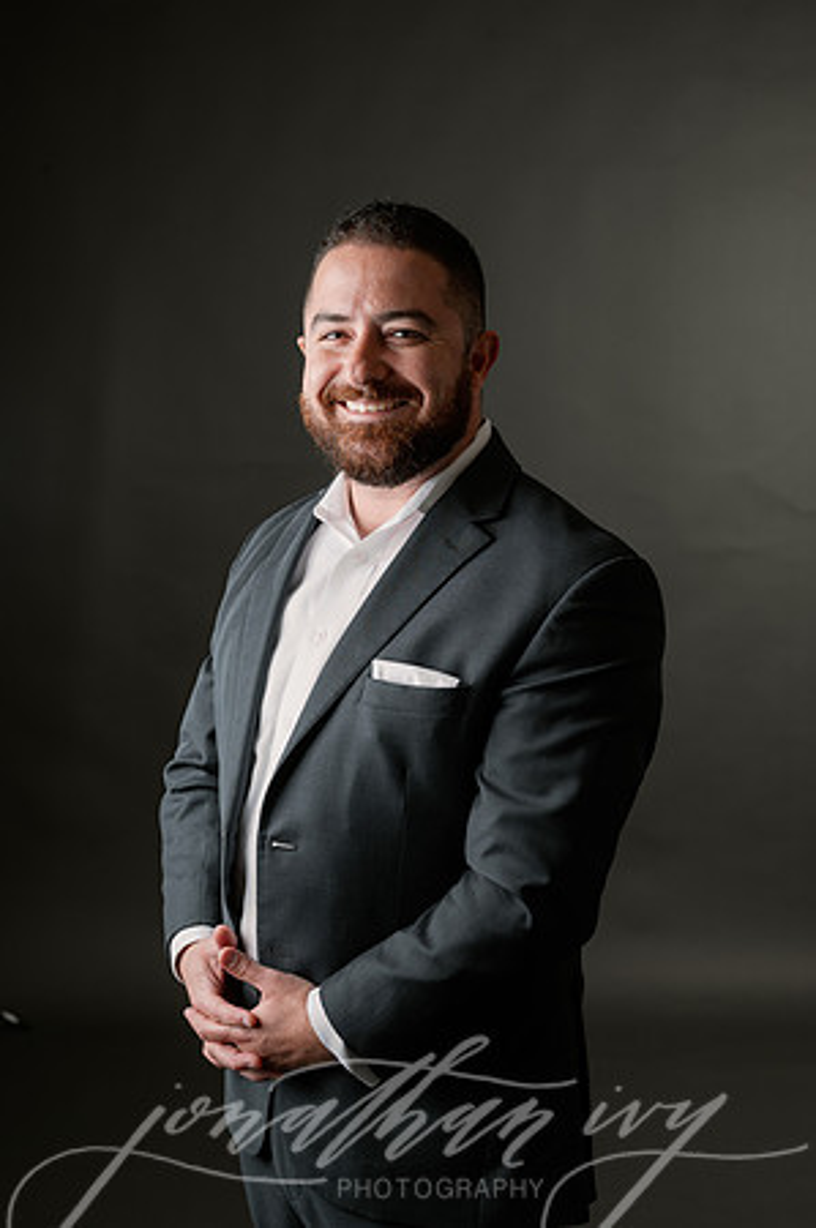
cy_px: 614
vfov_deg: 39.6
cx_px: 408
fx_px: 1704
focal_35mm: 50
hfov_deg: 26.9
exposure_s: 1/200
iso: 100
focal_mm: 50
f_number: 5
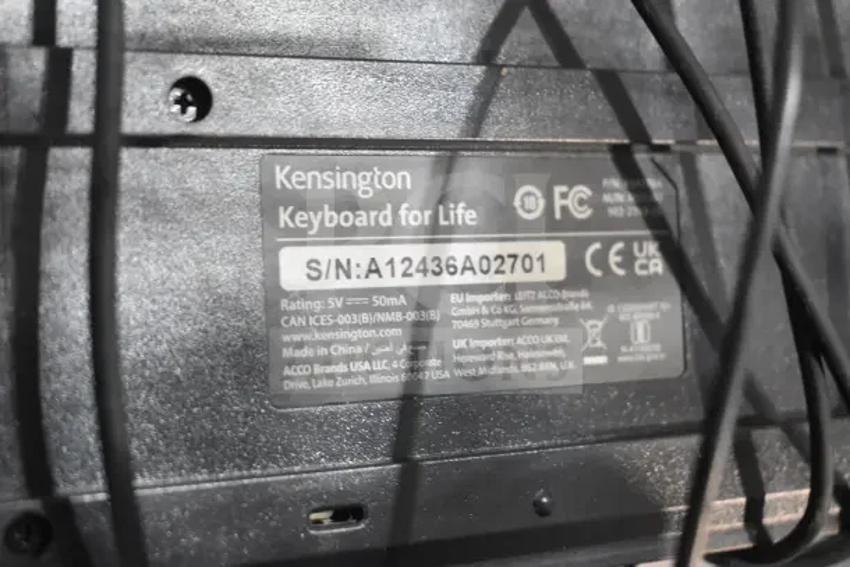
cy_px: 284
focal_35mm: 60
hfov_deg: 33.4
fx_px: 1417
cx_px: 425
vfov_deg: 22.6
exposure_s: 1/60
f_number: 4.8
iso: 6400
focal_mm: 40
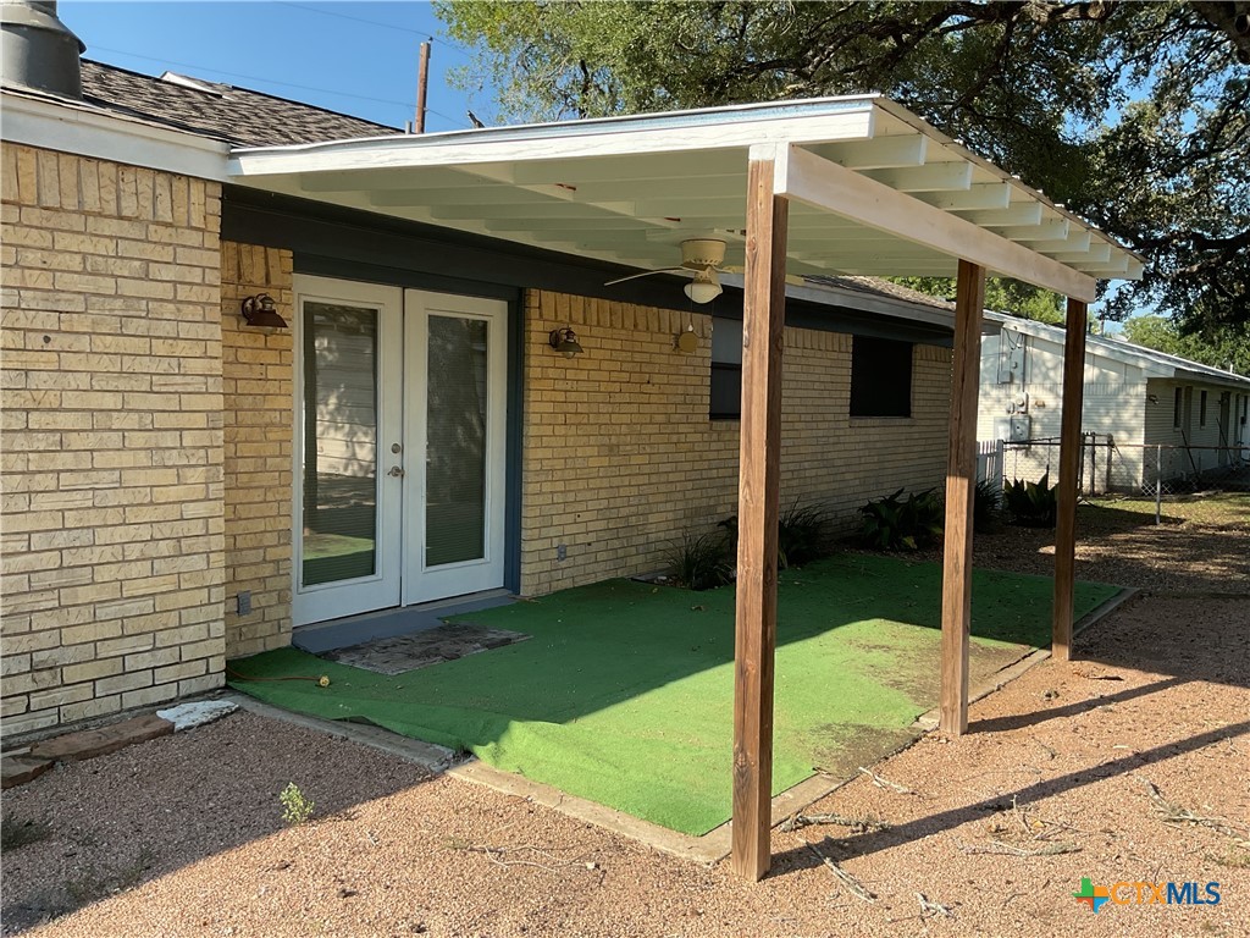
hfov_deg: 61.7
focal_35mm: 29
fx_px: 1047
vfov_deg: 48.2
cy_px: 469
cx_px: 625
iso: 16
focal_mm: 3
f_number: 1.8
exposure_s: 1/749
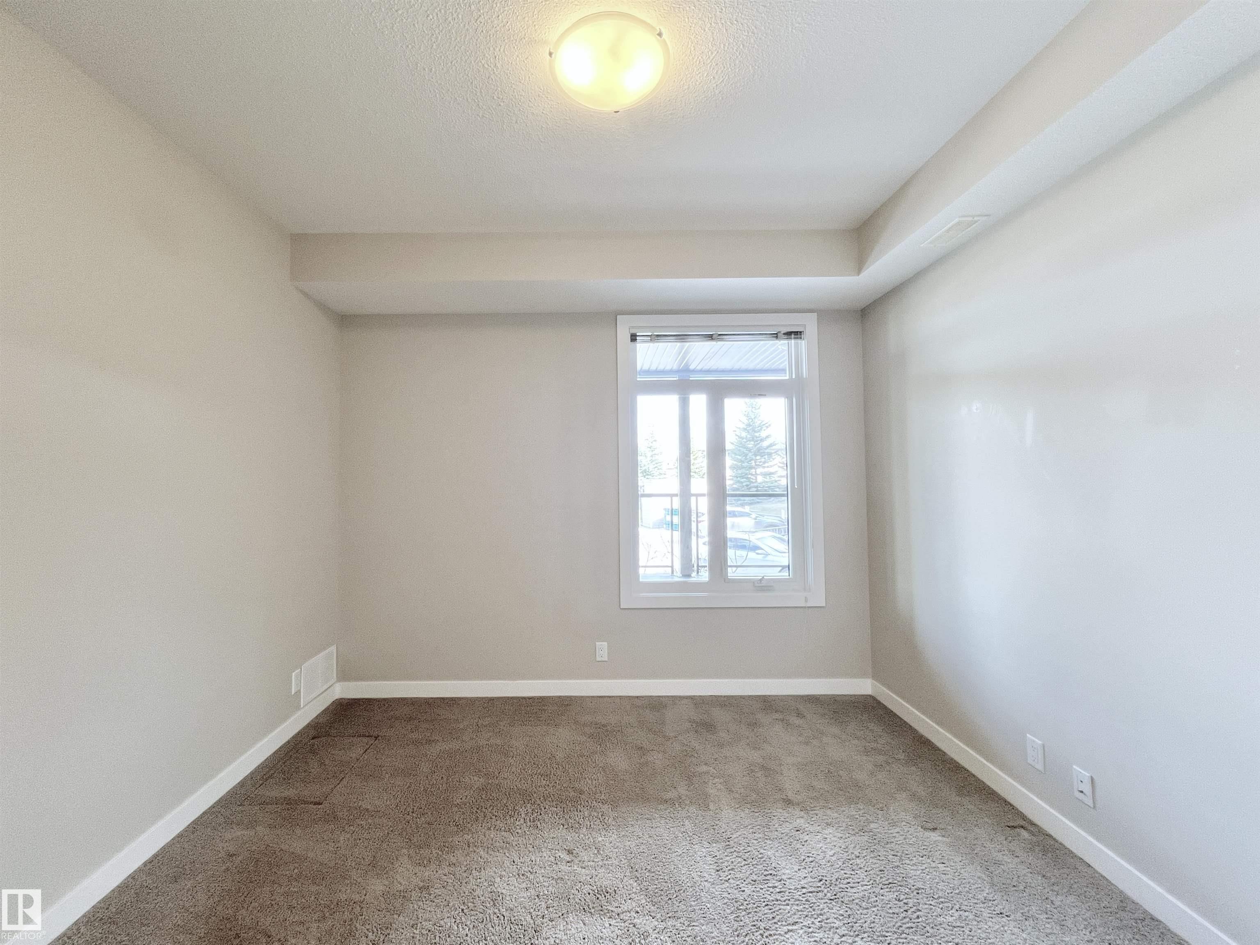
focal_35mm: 13
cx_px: 630
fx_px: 473
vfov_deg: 89.9
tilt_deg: +1.8
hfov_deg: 106.2
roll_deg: -0.7
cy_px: 472
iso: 200
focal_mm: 1.57
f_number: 1.8
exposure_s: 1/120
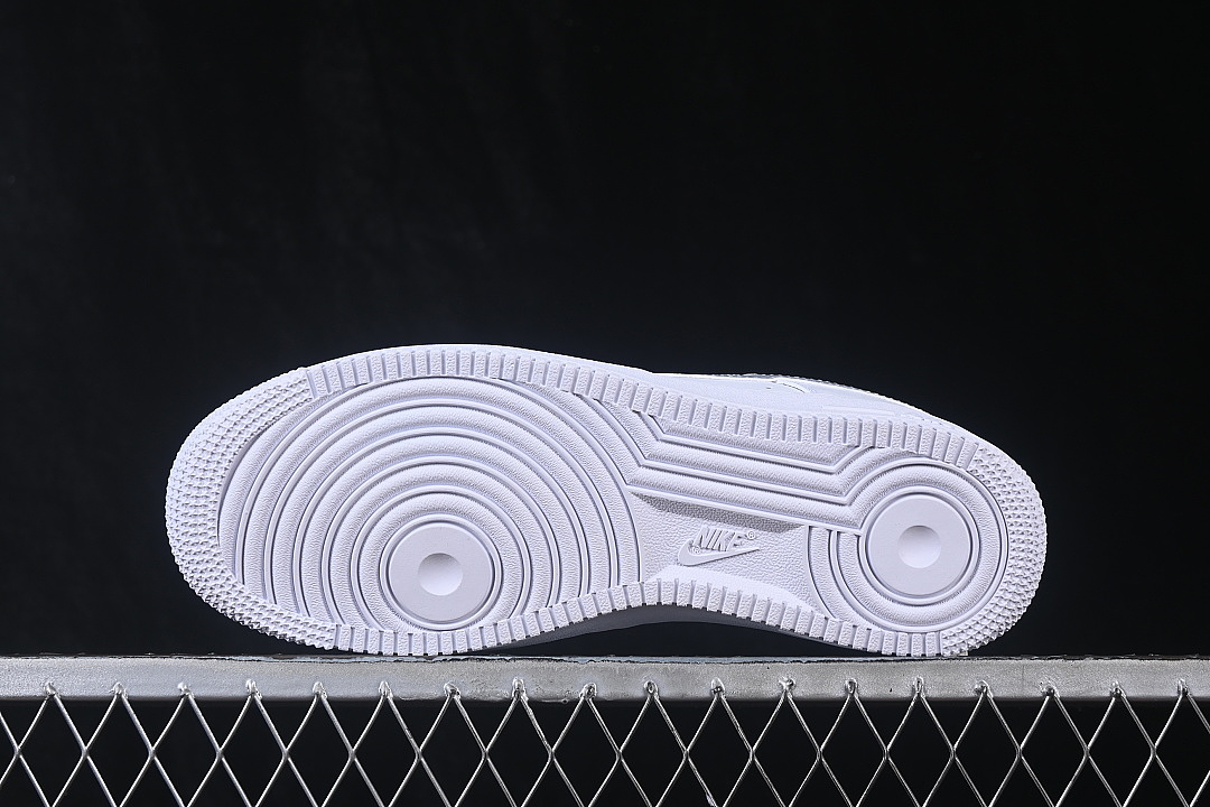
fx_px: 2521
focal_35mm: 75
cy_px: 404
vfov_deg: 18.2
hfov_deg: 27.0
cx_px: 605
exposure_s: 1/80
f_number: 8
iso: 160
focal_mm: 50
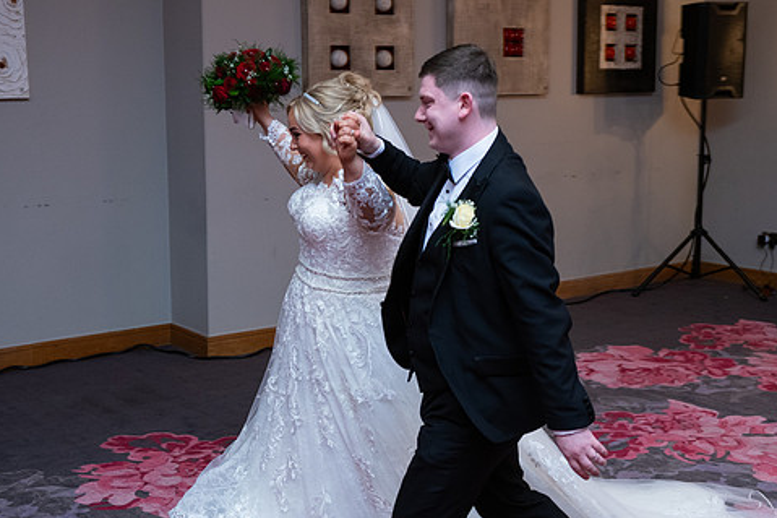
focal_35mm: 51
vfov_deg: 26.5
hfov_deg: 38.9
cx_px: 409
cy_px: 253
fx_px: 1100
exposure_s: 1/160
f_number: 3.5
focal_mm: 36
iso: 800
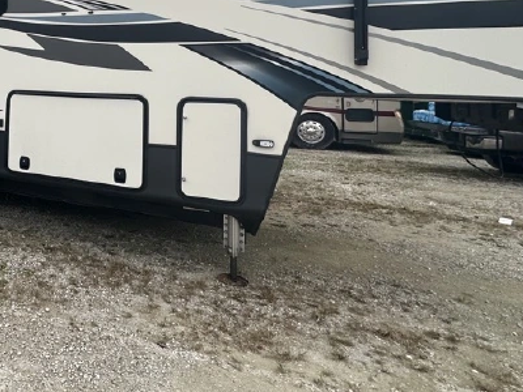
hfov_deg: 52.6
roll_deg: -0.4
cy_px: 68
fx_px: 423
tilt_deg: +2.2
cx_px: 20
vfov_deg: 46.6
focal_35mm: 28
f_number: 2.2
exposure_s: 1/246
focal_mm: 2.22
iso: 40
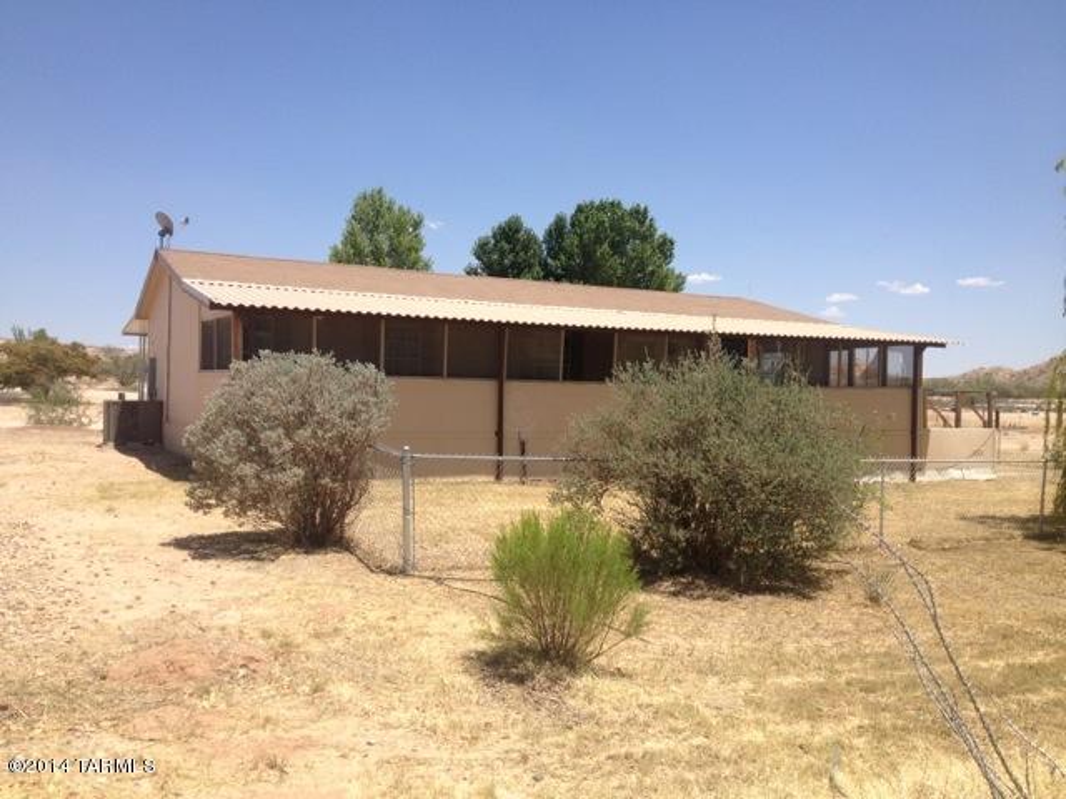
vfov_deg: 40.7
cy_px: 400
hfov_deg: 52.6
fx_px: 1078
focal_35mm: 35
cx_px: 533
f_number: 2.4
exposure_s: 1/1905
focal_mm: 4.28
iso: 50
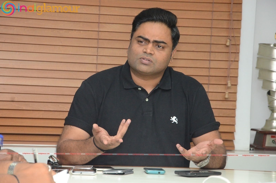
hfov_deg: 14.0
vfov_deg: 9.3
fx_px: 1125
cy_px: 92
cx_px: 138
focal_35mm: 147
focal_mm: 98
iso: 4000
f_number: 6.3
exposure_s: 1/125
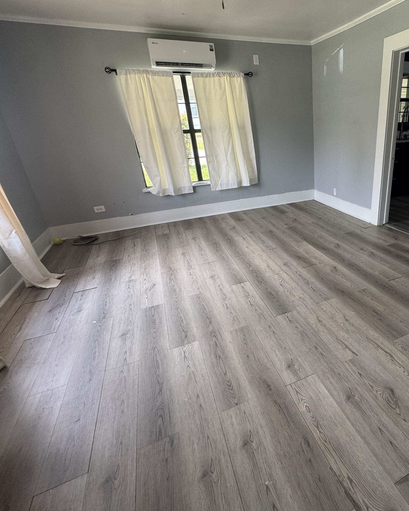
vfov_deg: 83.3
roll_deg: +2.5
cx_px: 294
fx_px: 287
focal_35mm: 19
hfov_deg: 67.5
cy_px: 248
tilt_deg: -23.6
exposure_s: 1/120
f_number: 2.2
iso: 100
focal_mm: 2.22
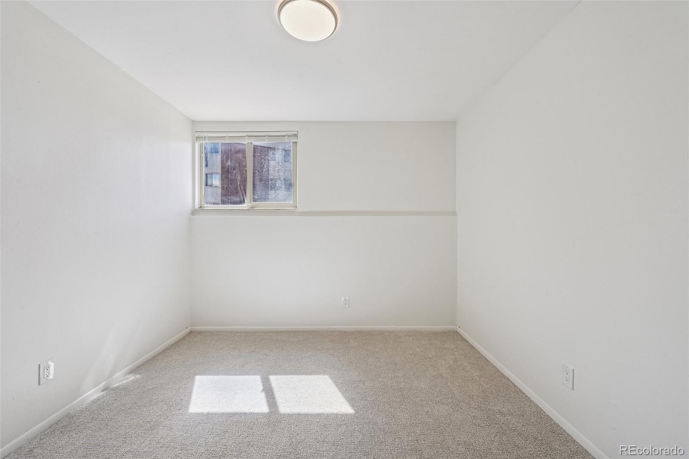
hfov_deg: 104.3
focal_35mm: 14
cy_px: 230
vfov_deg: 81.2
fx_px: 268
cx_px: 344
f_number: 10
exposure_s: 1/125
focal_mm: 14
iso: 400
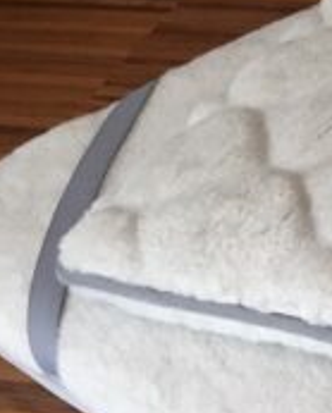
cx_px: 595
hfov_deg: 14.0
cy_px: 349
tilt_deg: -40.8
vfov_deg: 19.3
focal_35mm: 98
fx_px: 1201
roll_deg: +2.4
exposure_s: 1/33
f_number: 2.2
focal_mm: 4.15
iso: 32
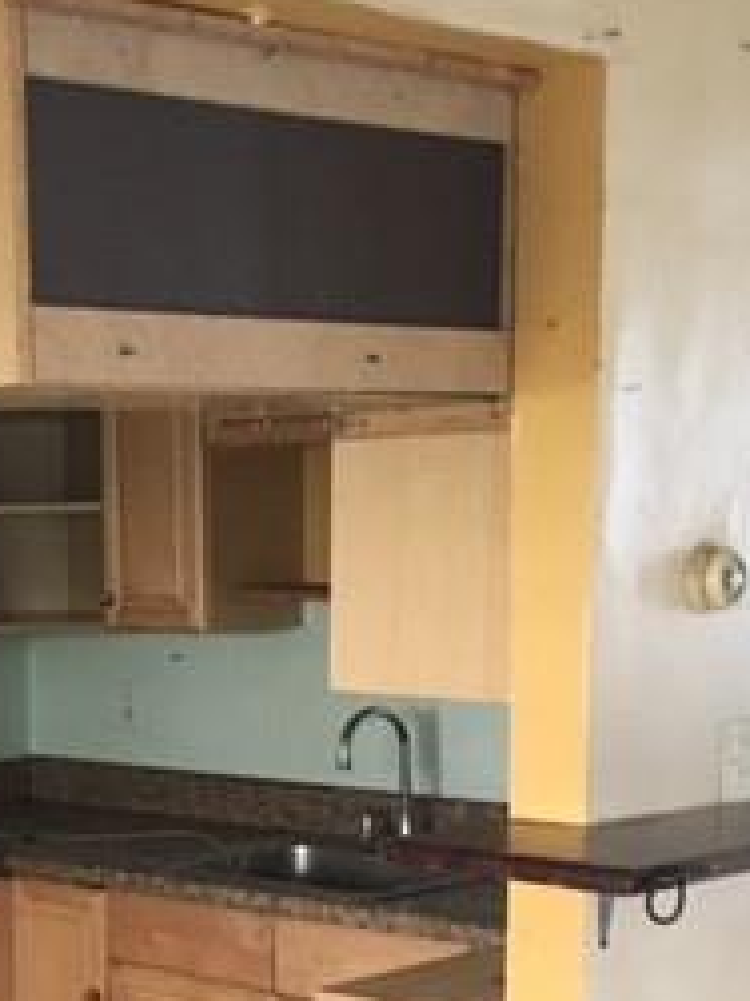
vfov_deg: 25.7
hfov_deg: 19.3
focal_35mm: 74
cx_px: 4
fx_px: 2140
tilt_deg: -6.3
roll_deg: +0.0
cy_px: 865
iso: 200
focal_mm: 4.15
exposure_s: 1/20
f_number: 2.2
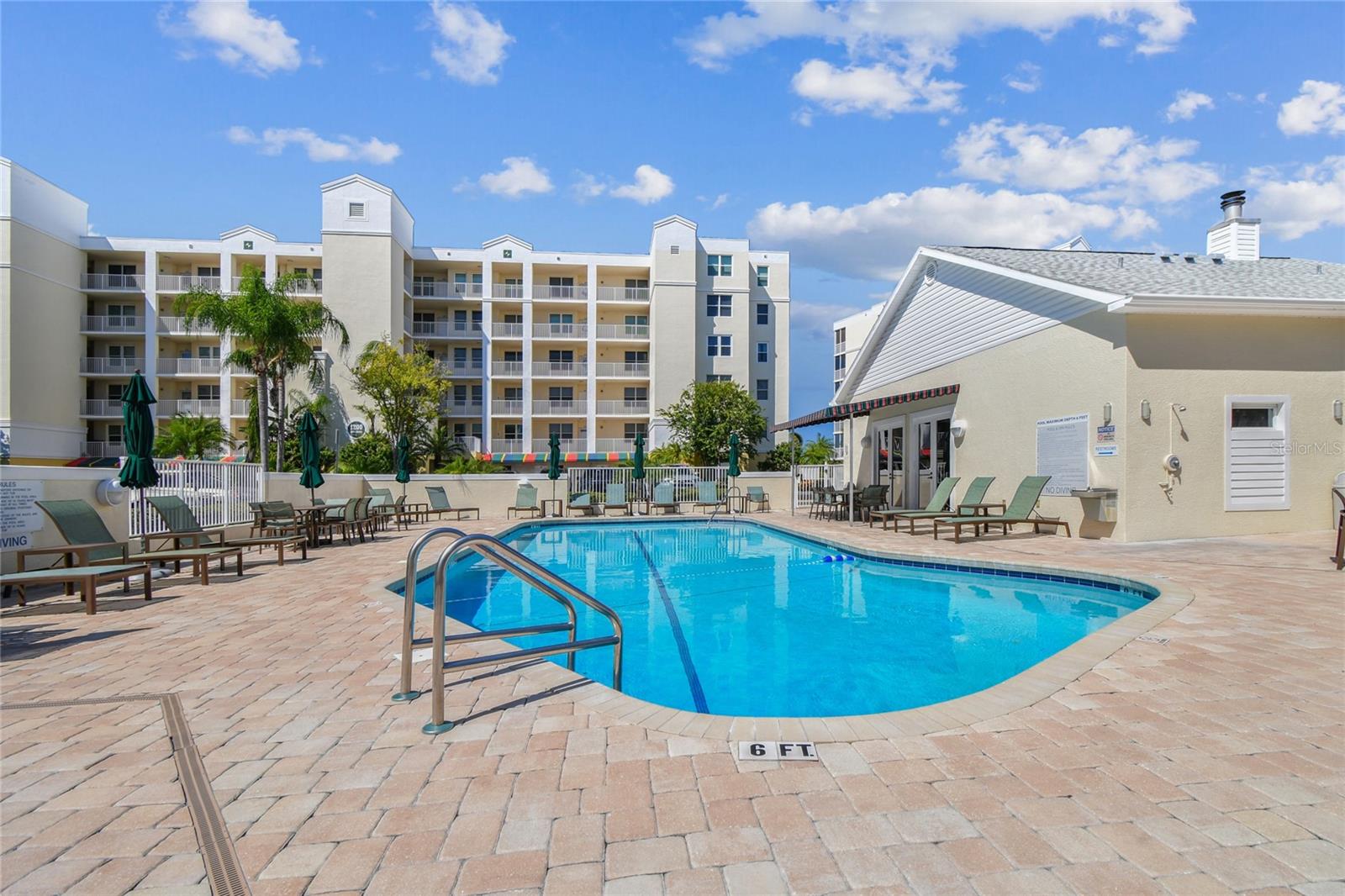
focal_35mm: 15
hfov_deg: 100.4
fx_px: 560
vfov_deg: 77.3
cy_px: 448
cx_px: 672
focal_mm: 10
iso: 100
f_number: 7.1
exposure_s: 1/200
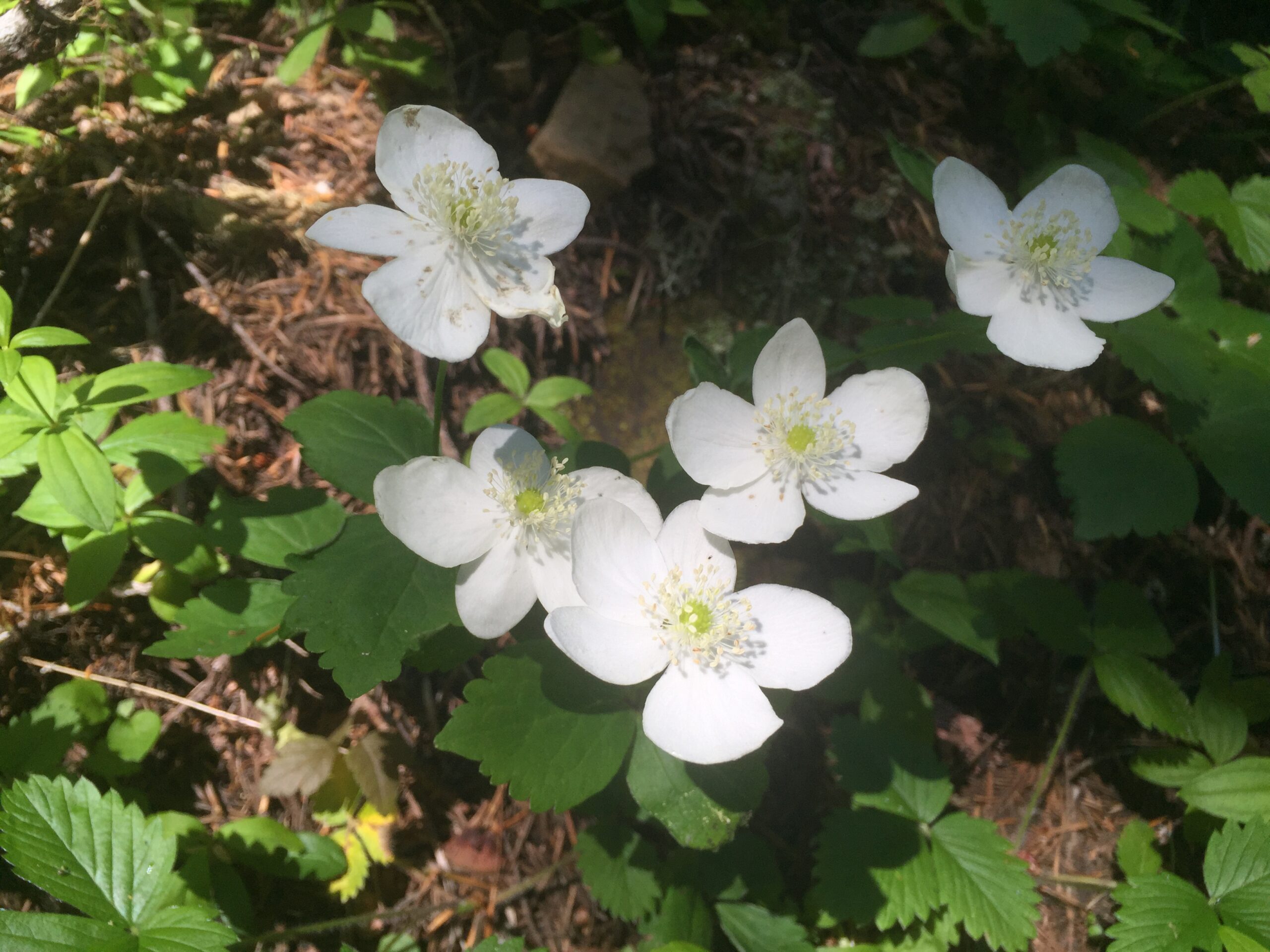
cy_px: 476
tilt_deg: -25.6
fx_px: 1064
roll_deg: -0.2
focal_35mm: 29
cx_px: 635
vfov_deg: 48.2
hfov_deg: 61.7
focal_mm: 4.15
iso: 32
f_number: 2.2
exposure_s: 1/304
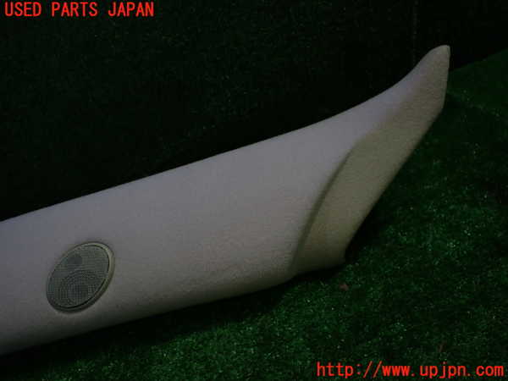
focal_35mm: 30
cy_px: 190
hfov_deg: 60.0
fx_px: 440
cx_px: 254
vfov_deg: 46.8
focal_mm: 5.4
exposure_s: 1/125
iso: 160
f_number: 2.3
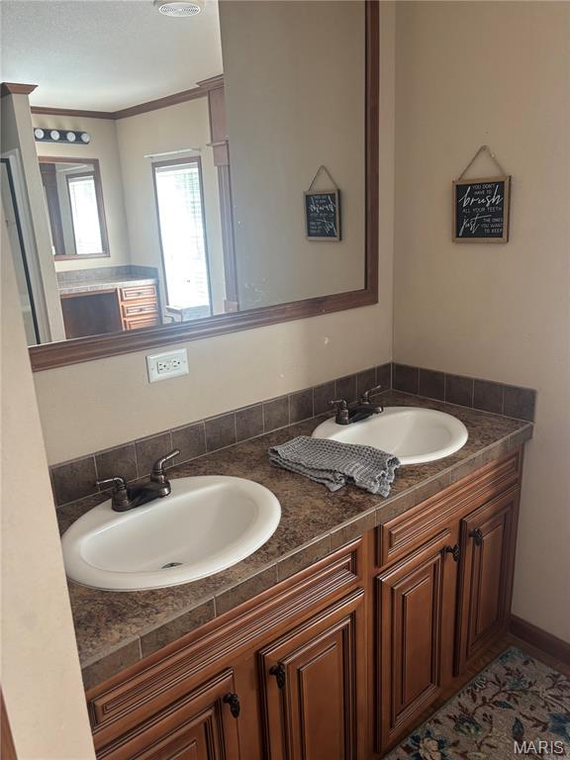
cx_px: 285
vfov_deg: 67.3
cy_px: 380
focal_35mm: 26
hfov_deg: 53.1
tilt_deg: -16.5
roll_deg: +2.9
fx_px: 571
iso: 250
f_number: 1.6
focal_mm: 5.96
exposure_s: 1/60
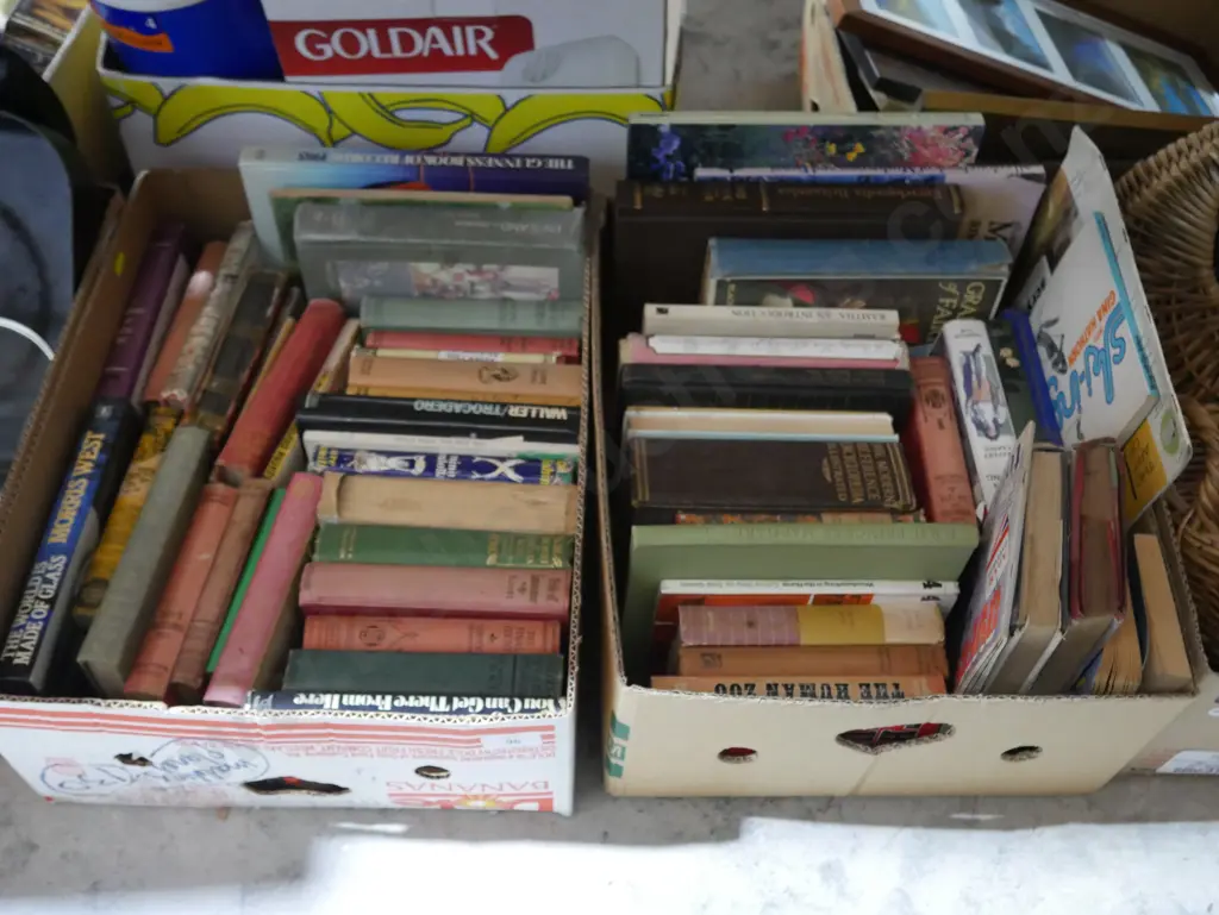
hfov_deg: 53.9
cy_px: 458
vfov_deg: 41.8
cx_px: 610
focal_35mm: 34
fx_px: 1198
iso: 3200
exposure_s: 1/60
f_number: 4
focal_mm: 17
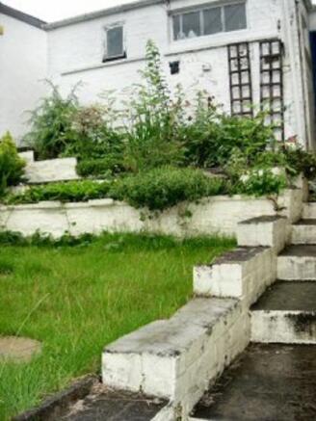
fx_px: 462
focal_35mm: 38
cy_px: 210
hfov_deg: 37.7
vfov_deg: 49.0
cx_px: 158
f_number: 2.8
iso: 79
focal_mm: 7.8
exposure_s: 1/228
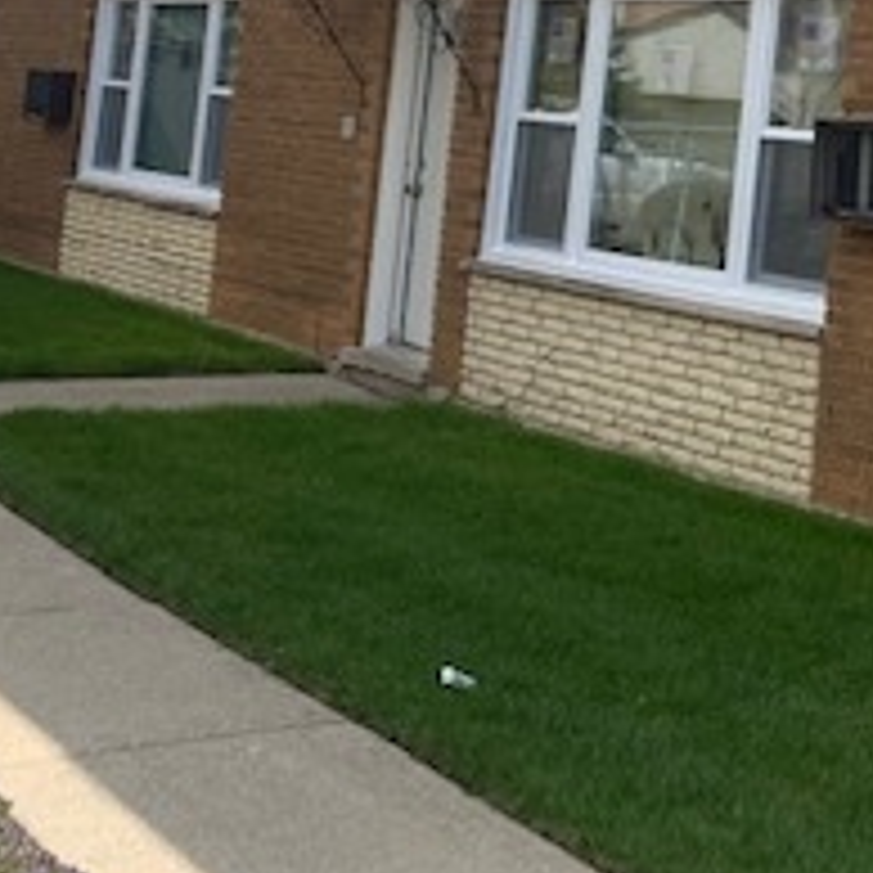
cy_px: -158
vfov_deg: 21.3
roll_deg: -3.1
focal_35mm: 76
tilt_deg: +7.1
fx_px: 2168
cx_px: 1202
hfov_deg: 20.4
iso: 25
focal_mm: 4.25
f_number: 1.8
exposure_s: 1/1992
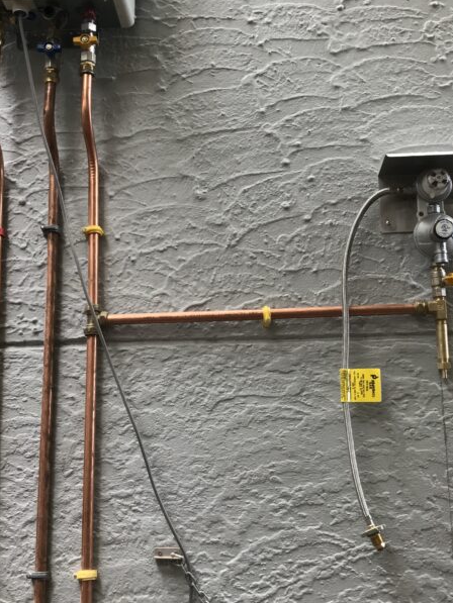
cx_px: 209
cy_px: 336
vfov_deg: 39.6
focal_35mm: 48
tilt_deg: +12.7
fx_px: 837
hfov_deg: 30.3
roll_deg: +1.1
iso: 32
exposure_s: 1/100
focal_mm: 3.99
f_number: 1.8
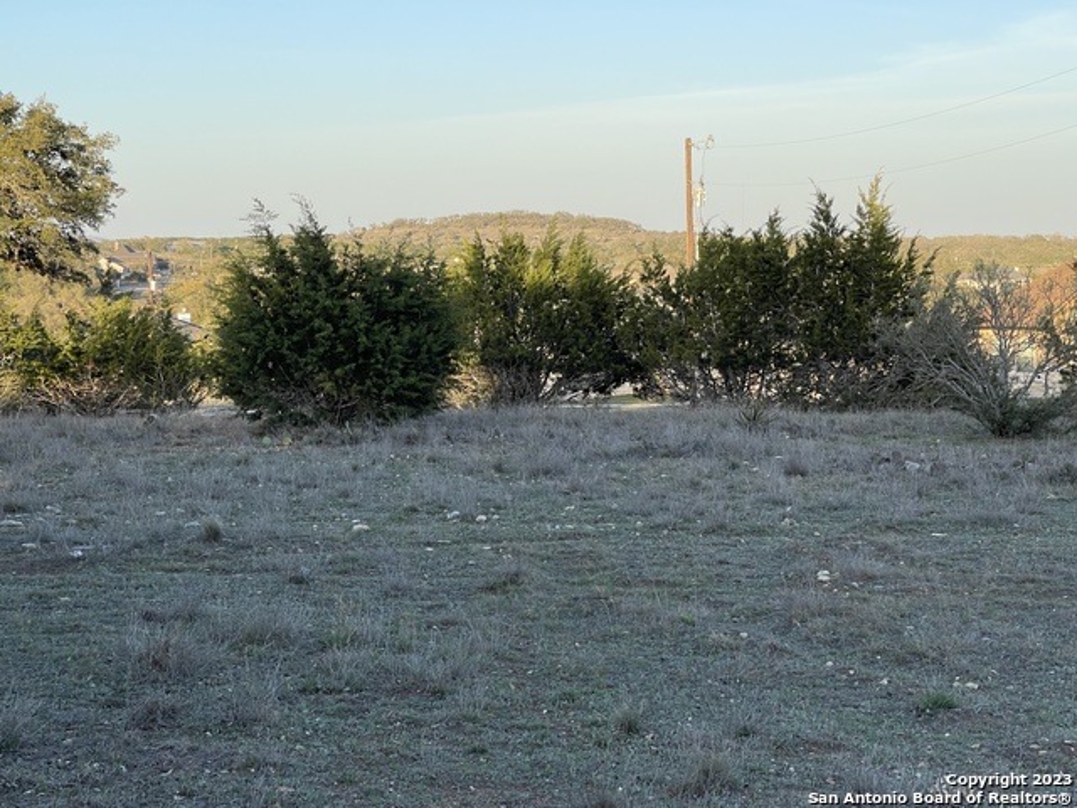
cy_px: 404
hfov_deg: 30.3
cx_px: 538
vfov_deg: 22.9
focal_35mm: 64
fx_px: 1991
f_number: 2.2
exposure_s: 1/372
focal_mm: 7.5
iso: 20
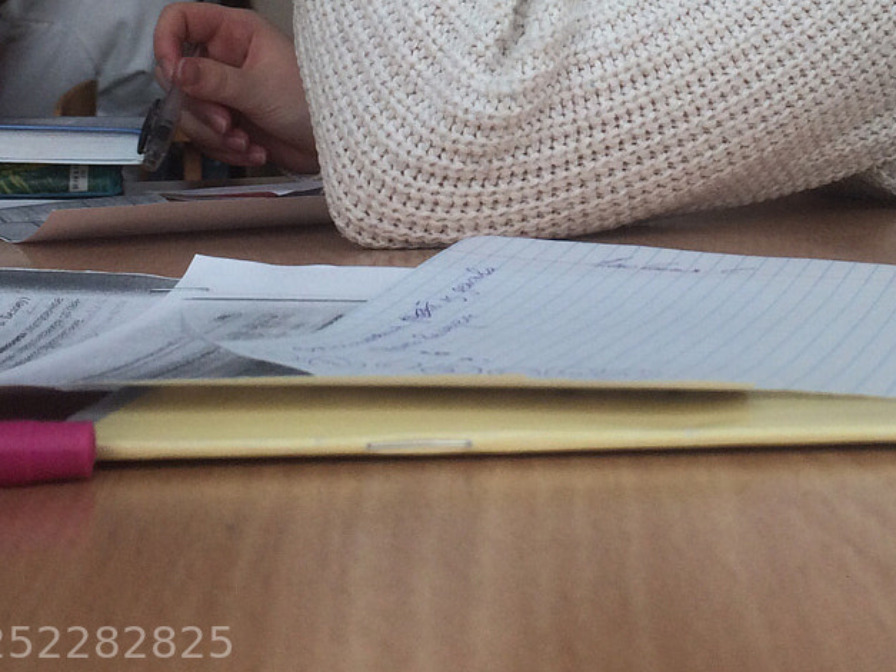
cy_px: -103
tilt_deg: +5.2
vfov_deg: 18.9
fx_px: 1915
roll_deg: +0.3
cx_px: 629
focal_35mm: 74
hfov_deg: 26.1
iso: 32
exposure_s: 1/348
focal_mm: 4.15
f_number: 2.2
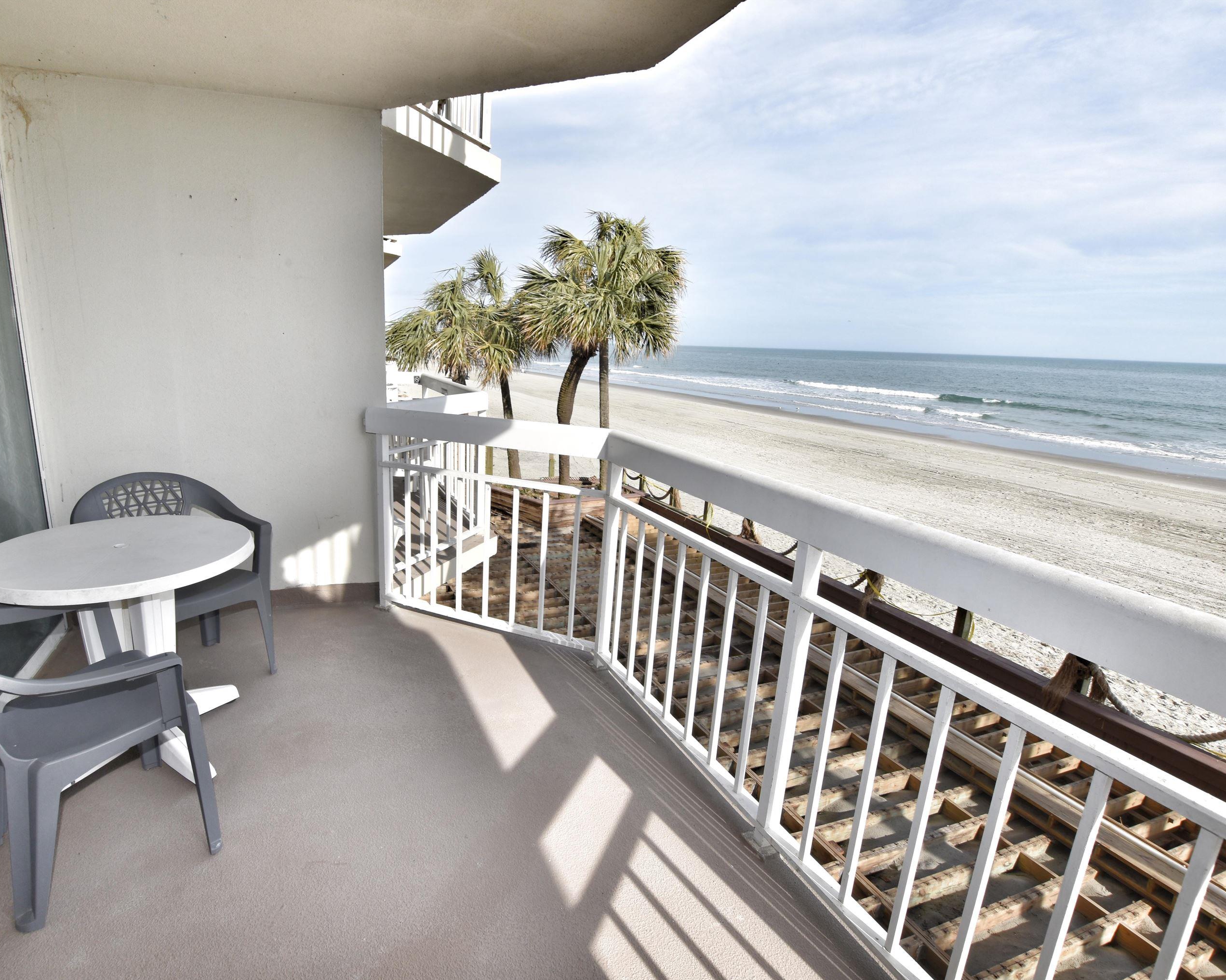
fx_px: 617
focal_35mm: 17
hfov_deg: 88.9
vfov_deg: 77.0
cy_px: 491
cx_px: 517
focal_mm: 10
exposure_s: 1/200
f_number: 10
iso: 100
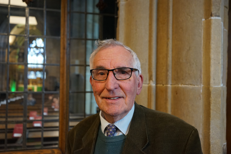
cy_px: 77
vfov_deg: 41.1
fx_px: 205
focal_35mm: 32
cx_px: 116
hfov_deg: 58.7
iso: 2000
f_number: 4
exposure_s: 1/160
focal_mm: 32
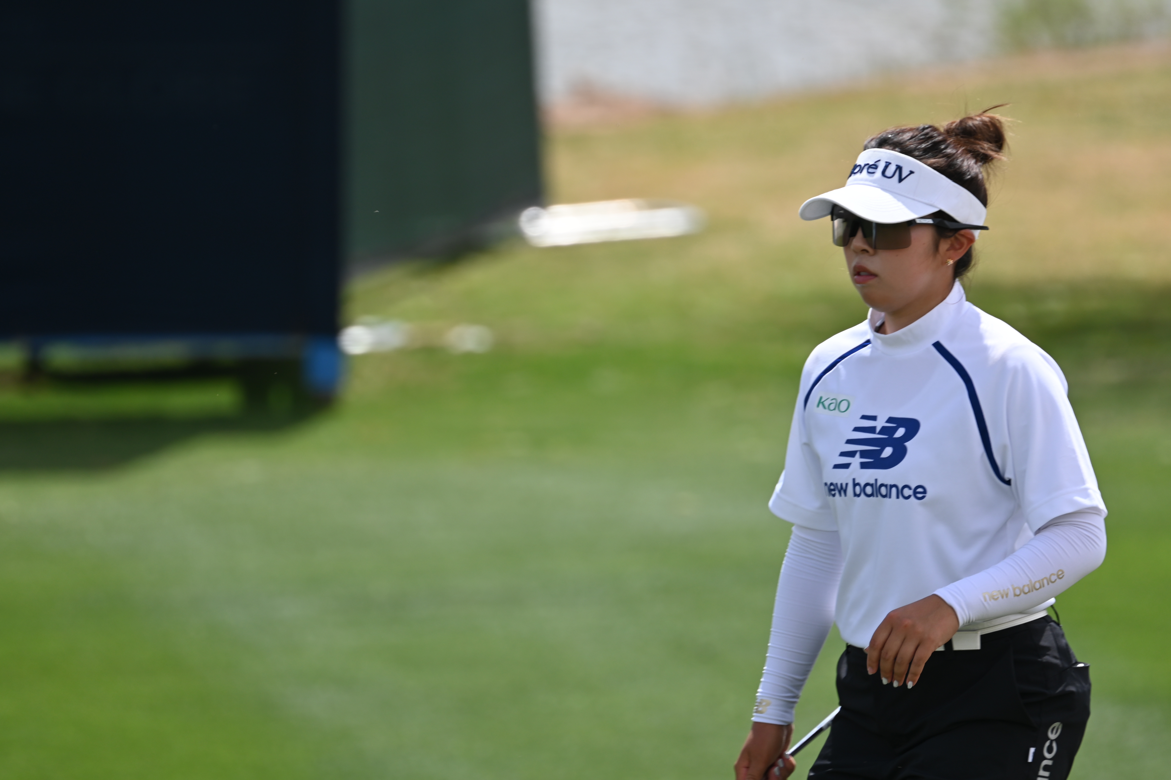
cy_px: 390
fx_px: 19515
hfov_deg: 3.4
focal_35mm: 600
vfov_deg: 2.3
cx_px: 586
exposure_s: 1/640
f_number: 5.6
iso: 110
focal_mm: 400
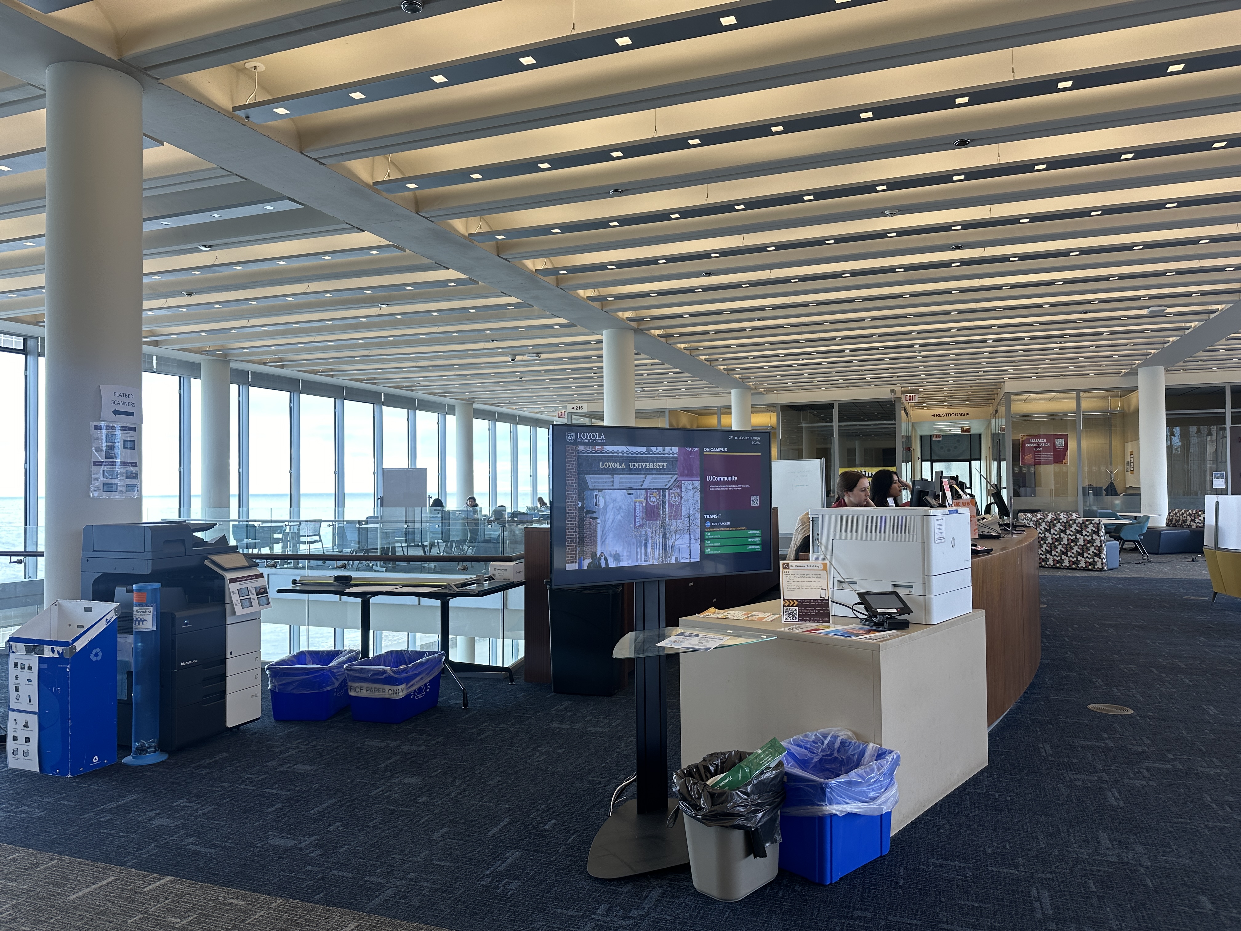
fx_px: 860
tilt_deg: +1.2
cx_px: 620
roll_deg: +0.5
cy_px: 466
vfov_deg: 56.8
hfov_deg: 71.6
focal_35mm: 24
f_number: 1.78
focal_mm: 6.86
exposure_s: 1/150
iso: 80
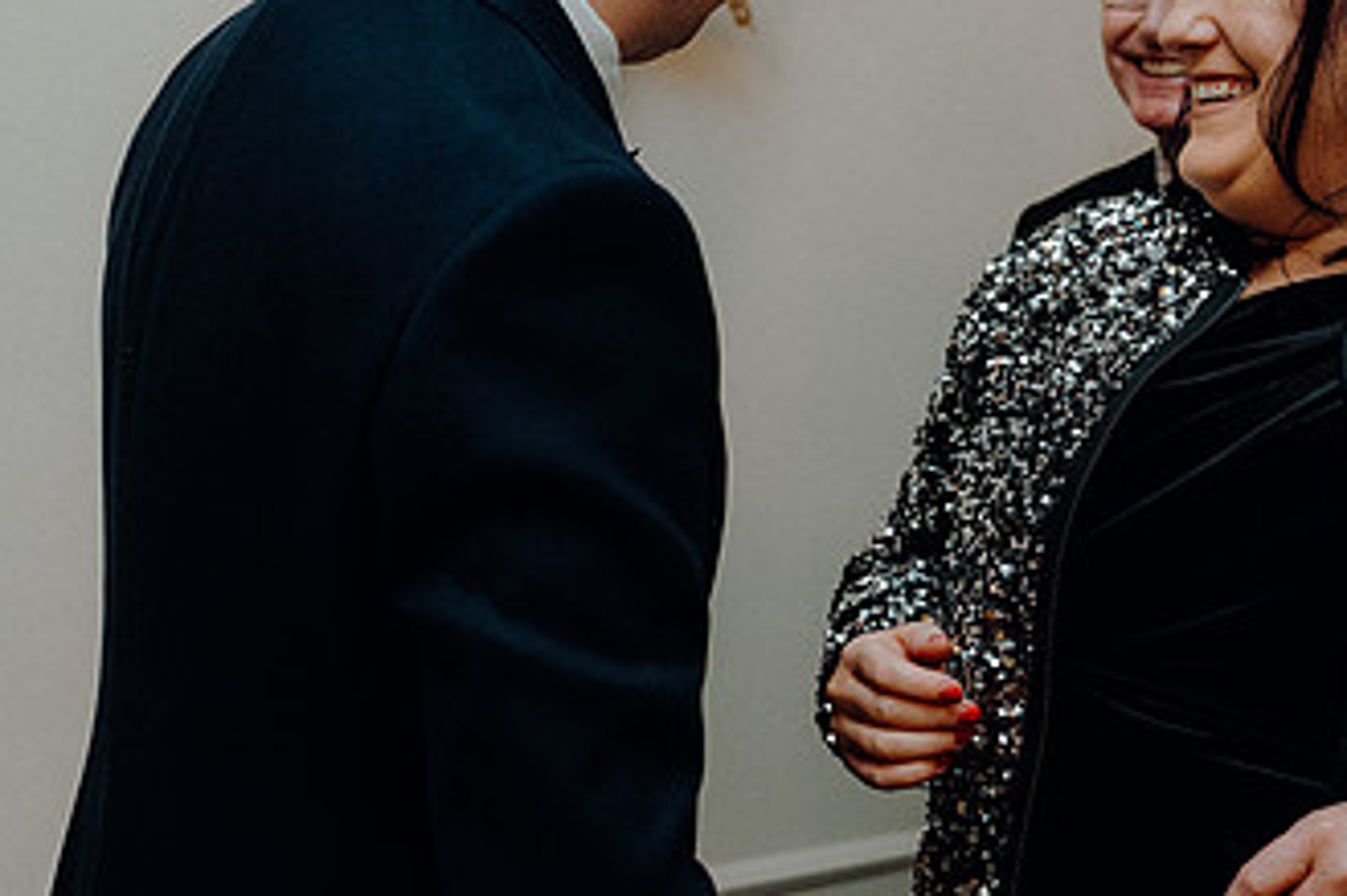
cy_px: 378
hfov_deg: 33.2
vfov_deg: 22.6
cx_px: 872
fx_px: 2244
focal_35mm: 60
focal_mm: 34
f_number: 3.5
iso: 2500
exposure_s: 1/200
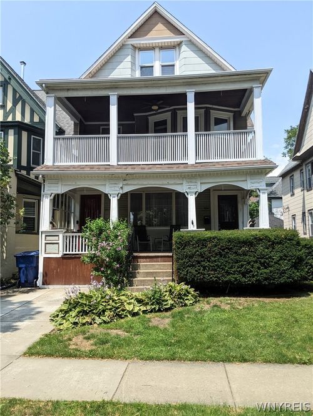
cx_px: 156
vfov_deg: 65.3
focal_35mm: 27
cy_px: 208
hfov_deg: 51.4
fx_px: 325
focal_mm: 4.44
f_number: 1.8
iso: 62
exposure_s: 1/2611
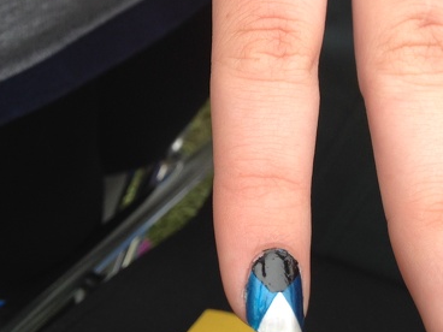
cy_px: 108
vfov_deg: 20.6
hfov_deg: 27.4
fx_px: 909
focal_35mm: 71
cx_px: 236
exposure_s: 1/270
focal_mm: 4.12
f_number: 2.4
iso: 50
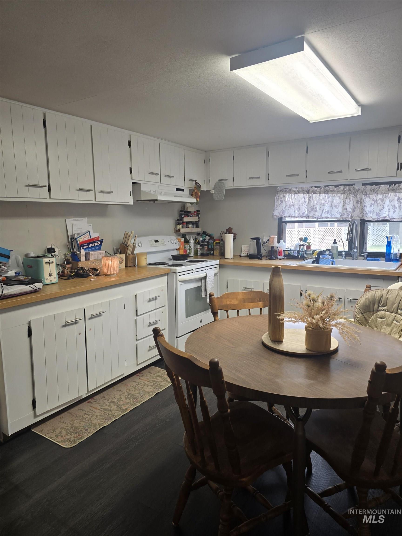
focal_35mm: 23
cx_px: 201
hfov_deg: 58.9
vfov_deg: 73.9
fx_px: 356
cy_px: 268
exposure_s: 1/120
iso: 80
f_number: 1.7
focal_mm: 6.3
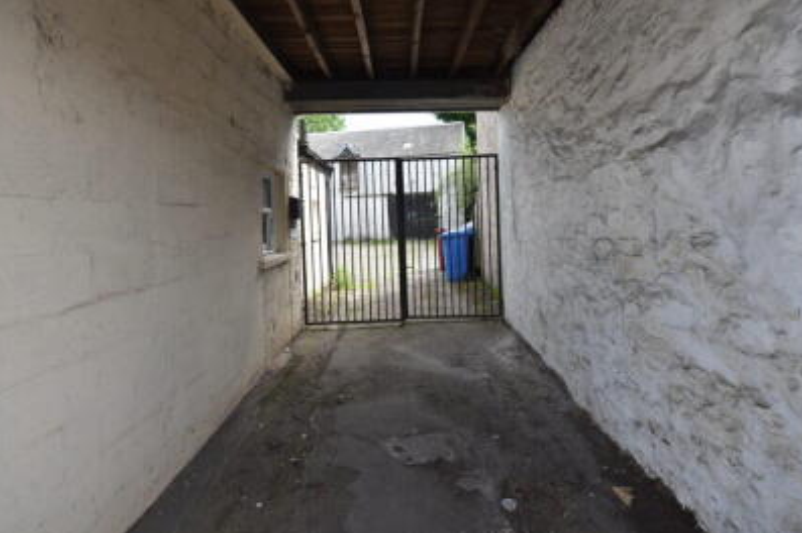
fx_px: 401
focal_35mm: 18
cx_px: 398
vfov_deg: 66.8
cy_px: 221
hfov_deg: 90.0
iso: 400
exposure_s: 1/200
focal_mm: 10
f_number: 7.1
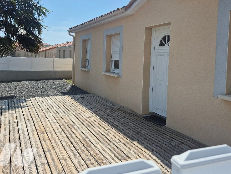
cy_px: 65
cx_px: 125
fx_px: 194
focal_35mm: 29
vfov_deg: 47.8
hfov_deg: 61.6
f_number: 1.8
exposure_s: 1/2488
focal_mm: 5.4
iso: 25
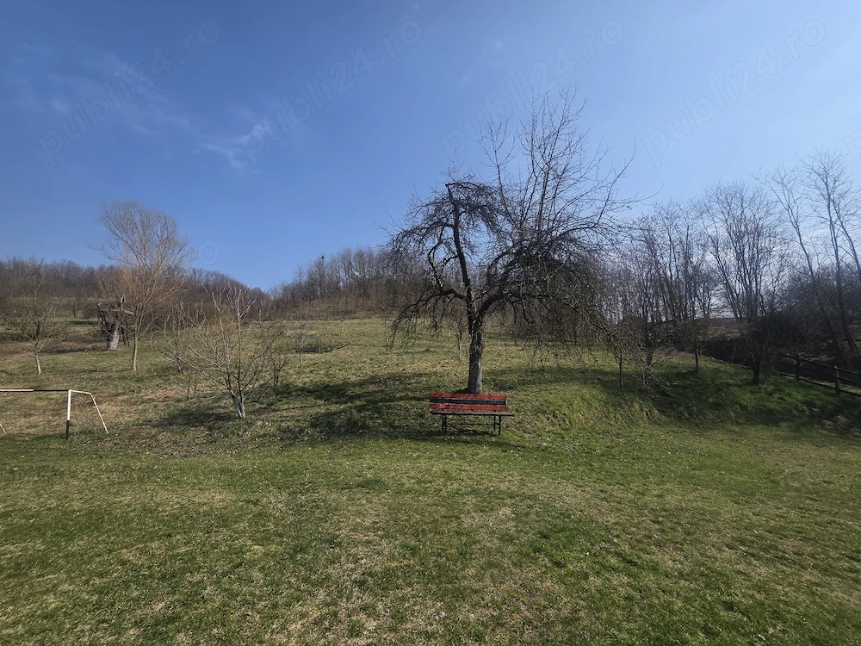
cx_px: 430
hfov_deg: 106.2
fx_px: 323
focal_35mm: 13
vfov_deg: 89.9
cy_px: 323
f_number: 1.9
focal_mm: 2.2
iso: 40
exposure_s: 1/2265
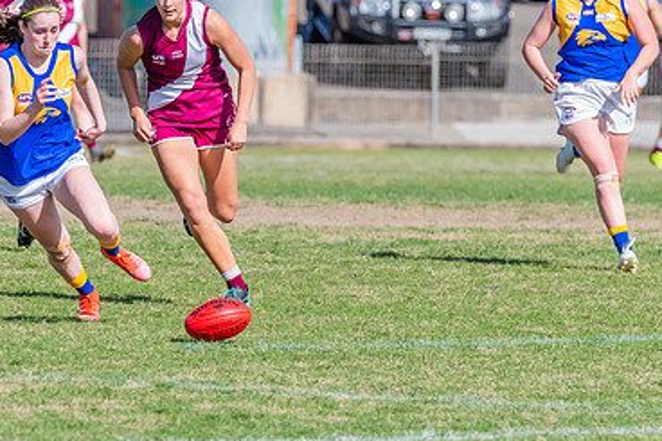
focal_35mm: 812
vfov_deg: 1.7
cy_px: 161
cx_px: 299
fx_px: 14924
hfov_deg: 2.5
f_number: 10
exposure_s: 1/1600
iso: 800
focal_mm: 400
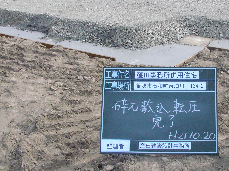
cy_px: 45
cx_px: 178
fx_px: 397
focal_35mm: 60
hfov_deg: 31.5
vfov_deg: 24.1
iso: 200
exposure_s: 1/907
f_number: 4
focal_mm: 5.8
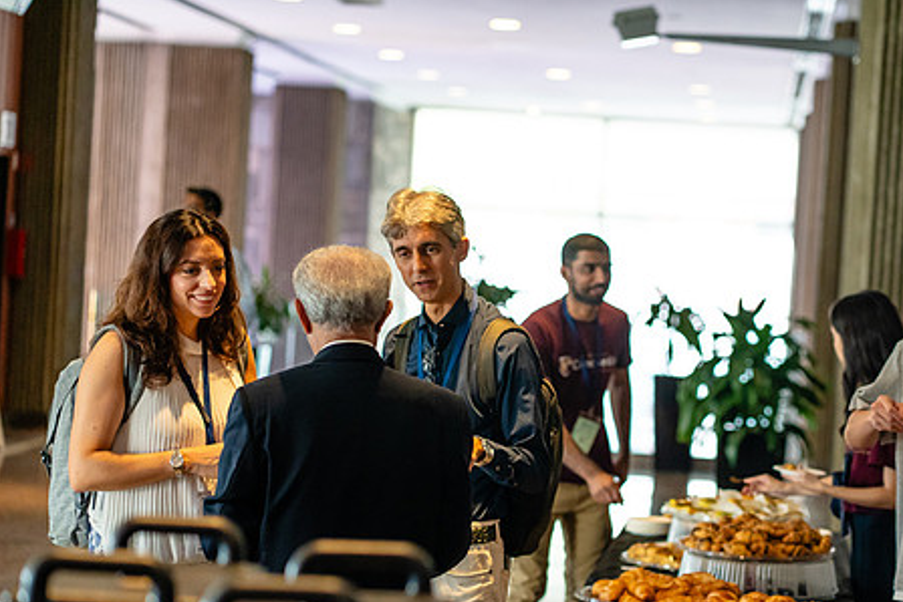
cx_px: 534
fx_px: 2760
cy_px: 341
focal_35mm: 110
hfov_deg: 18.6
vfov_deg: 12.5
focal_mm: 85
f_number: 2.8
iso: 3200
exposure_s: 1/400
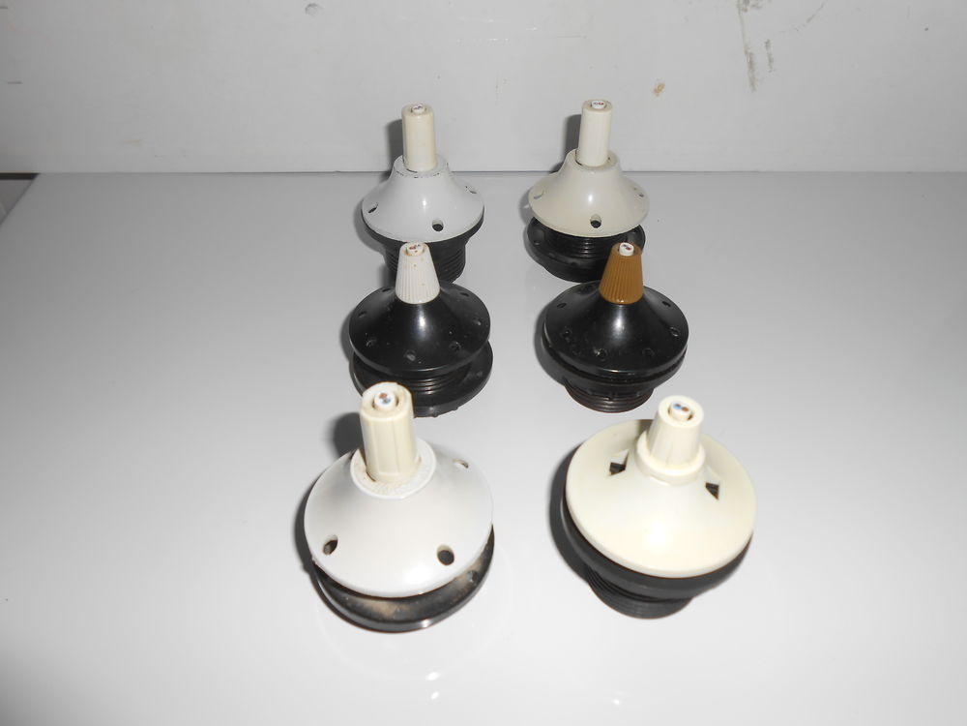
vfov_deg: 53.1
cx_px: 484
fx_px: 726
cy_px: 363
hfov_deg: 67.3
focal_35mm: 26
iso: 80
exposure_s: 1/25
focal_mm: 4.6
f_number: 3.5
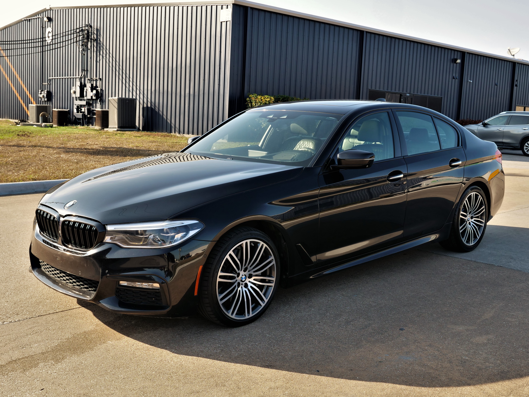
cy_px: 198
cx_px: 264
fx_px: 581
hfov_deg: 49.0
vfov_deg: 37.7
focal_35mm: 38
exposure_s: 1/320
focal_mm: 19
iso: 200
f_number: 5
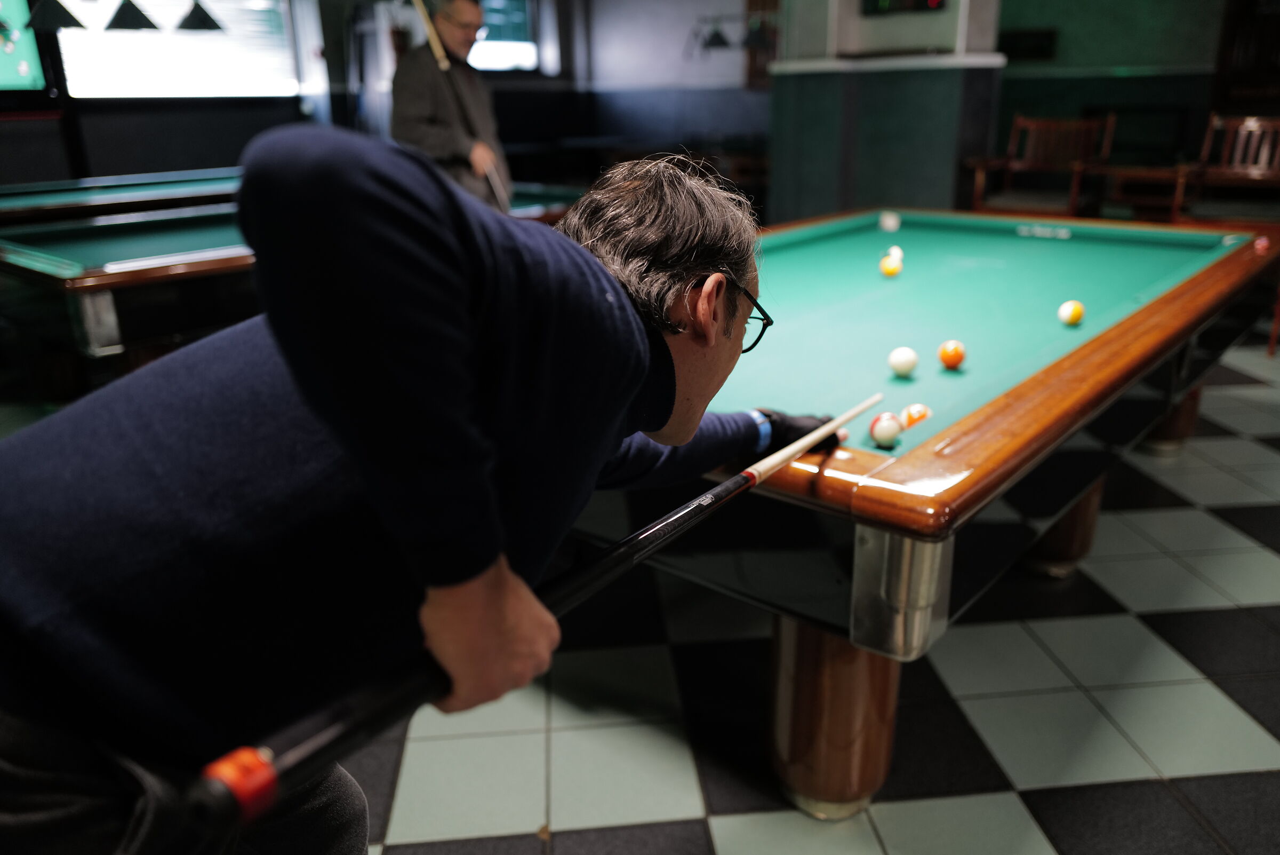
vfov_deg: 46.4
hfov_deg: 65.5
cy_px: 428
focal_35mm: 28
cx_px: 640
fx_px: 996
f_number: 1.8
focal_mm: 28
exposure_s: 1/125
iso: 800
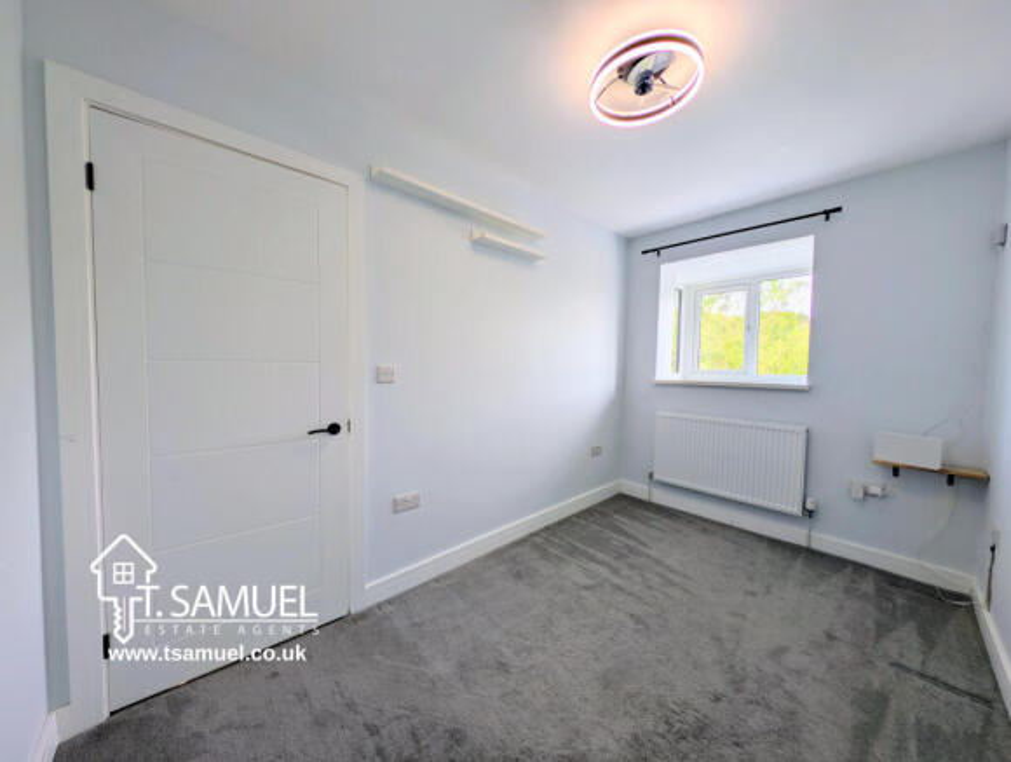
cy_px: 381
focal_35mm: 12
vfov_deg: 94.7
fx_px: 351
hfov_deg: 110.4
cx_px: 506
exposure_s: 1/147
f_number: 1.95
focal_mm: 2.23
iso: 41
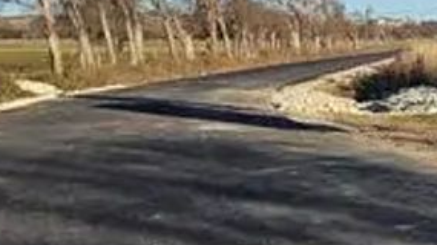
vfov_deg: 13.4
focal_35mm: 90
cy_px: 63
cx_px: 492
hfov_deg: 22.2
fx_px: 1042
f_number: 1.7
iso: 10
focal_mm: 6.3
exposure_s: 1/744
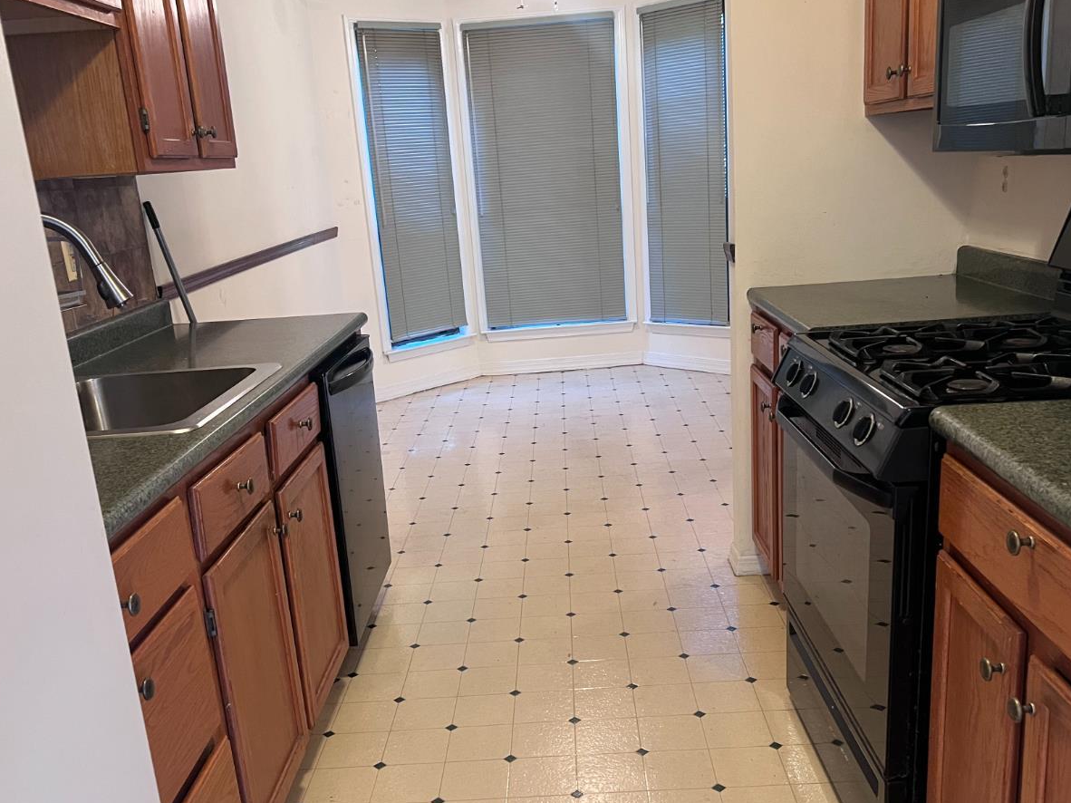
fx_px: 1021
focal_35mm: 33
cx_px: 535
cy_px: 447
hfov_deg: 55.4
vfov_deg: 42.9
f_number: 1.5
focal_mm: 5.7
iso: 320
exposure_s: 1/60
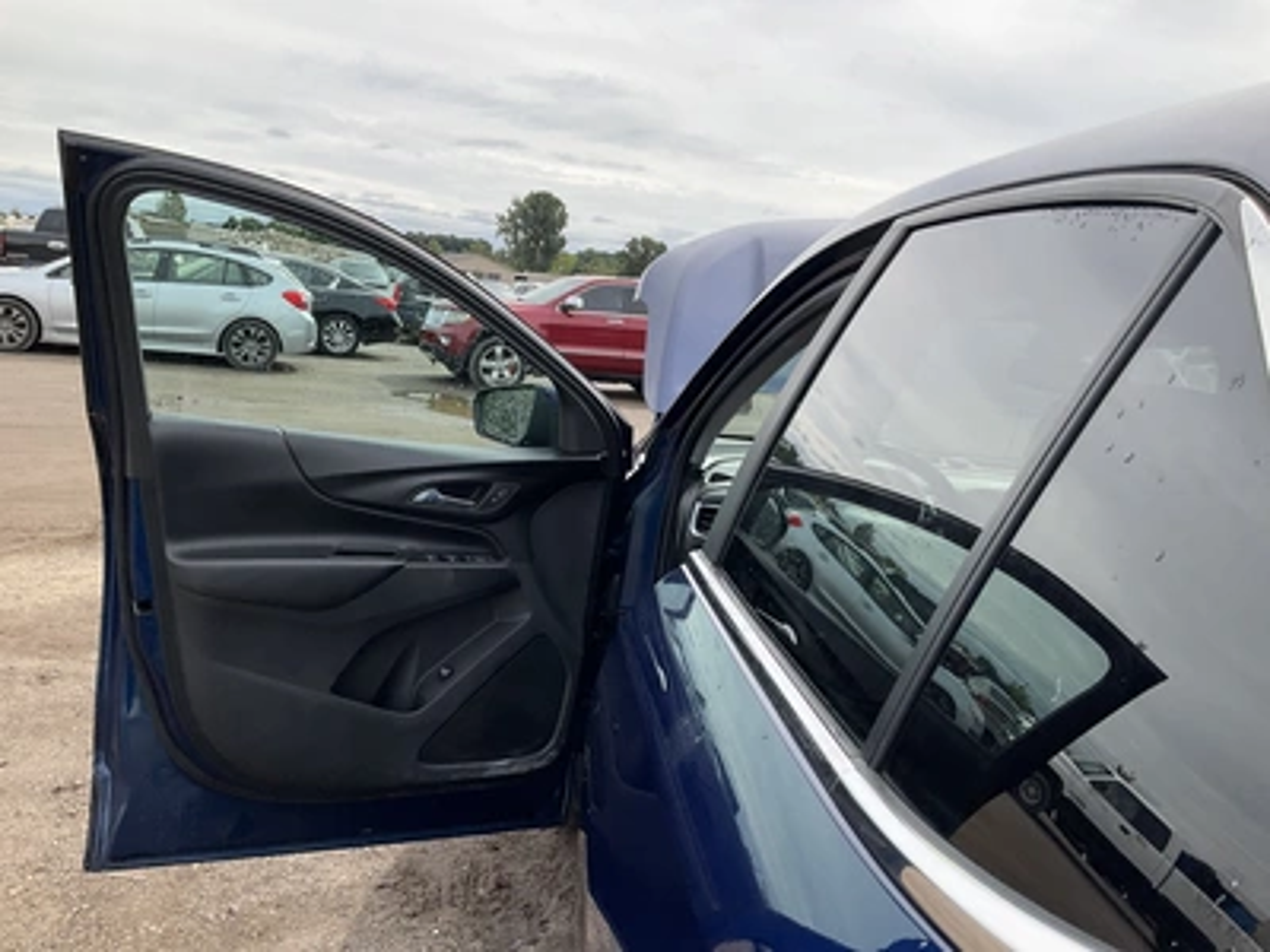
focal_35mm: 29
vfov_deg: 48.2
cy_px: 476
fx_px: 1064
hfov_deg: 61.7
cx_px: 635
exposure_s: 1/1121
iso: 25
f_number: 1.8
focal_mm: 3
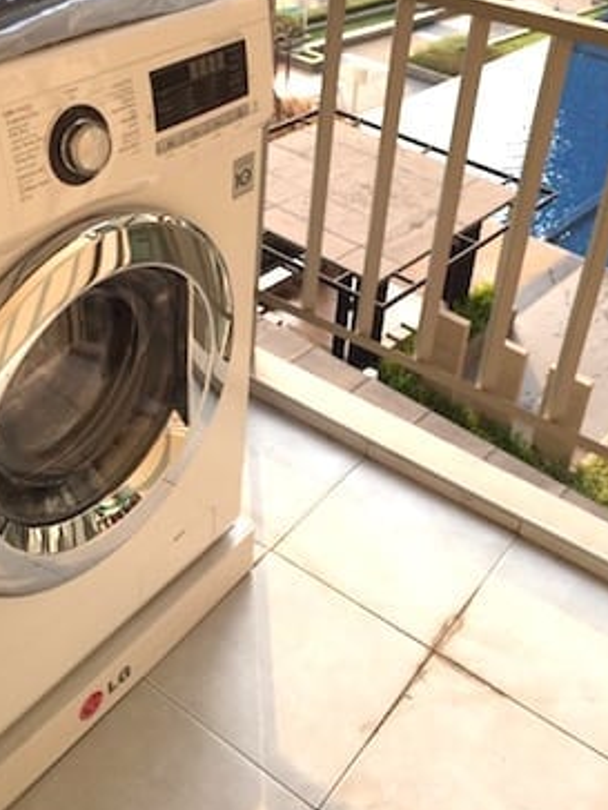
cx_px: 276
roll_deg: -3.9
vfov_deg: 45.3
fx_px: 960
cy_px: 288
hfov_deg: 35.1
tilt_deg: -31.0
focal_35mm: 41
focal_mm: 4.15
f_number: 2.2
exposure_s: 1/314
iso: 32
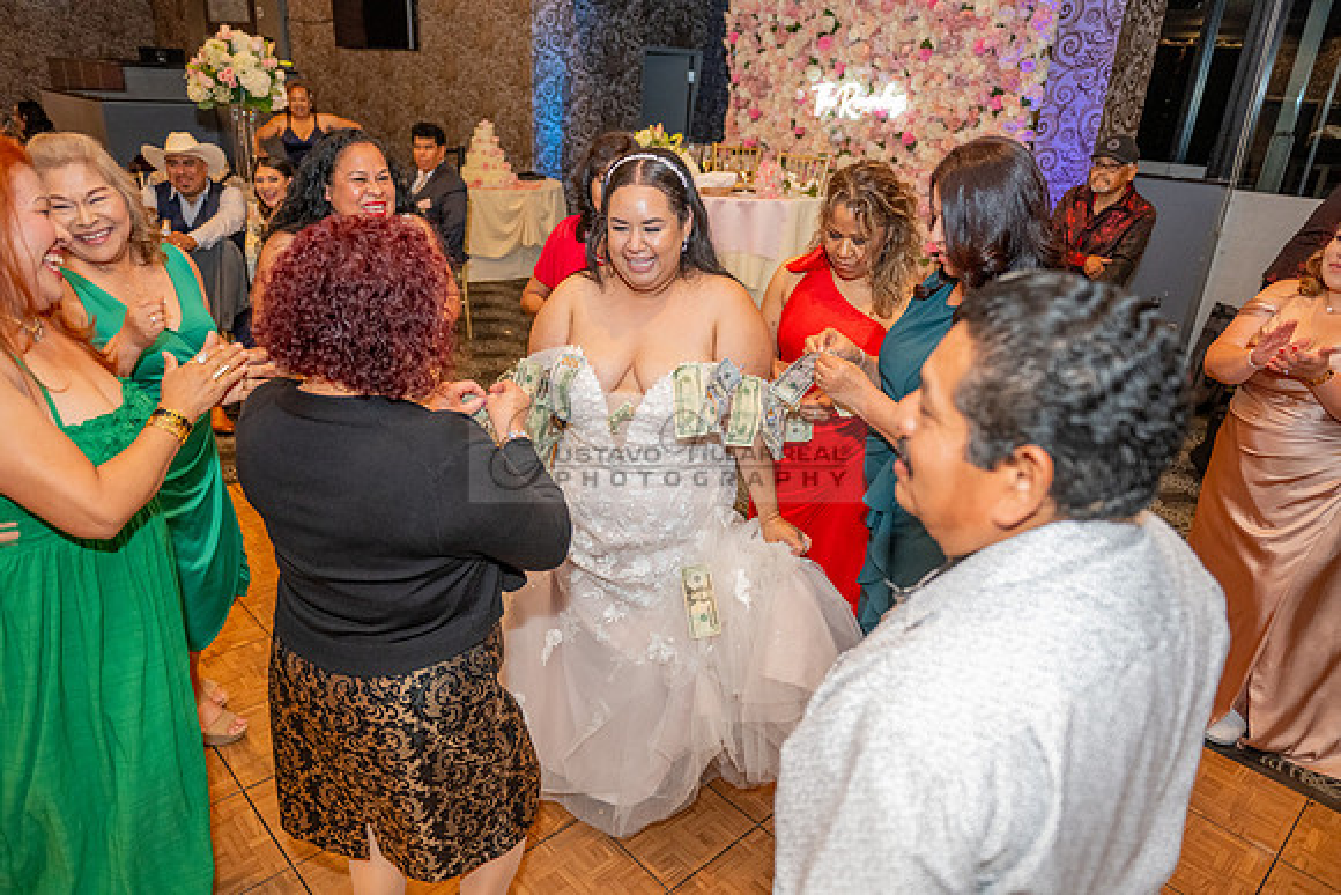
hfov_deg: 73.7
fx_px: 894
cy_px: 448
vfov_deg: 53.2
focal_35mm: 24
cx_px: 670
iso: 2500
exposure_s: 1/200
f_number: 2.8
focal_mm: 24
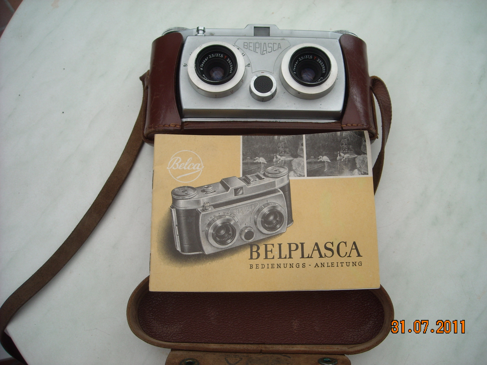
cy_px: 182
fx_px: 492
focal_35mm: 35
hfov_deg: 52.6
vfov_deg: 40.7
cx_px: 244
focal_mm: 5.7
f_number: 2.8
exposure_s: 1/402
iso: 64
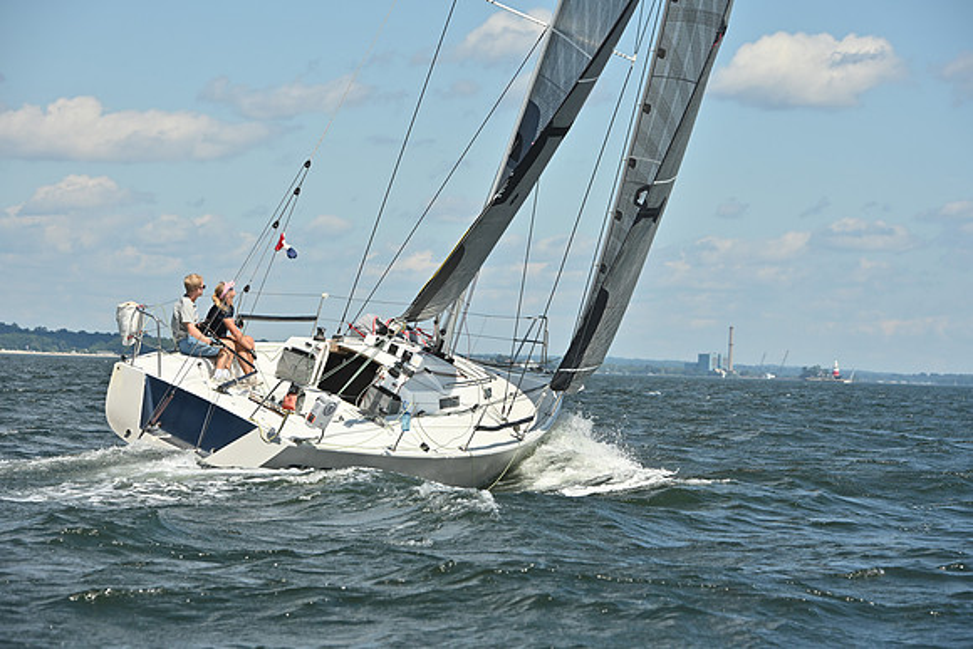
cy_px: 324
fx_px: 4055
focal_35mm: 150
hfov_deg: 13.7
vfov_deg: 9.2
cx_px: 486
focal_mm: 150
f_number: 9
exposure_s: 1/1250
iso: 250
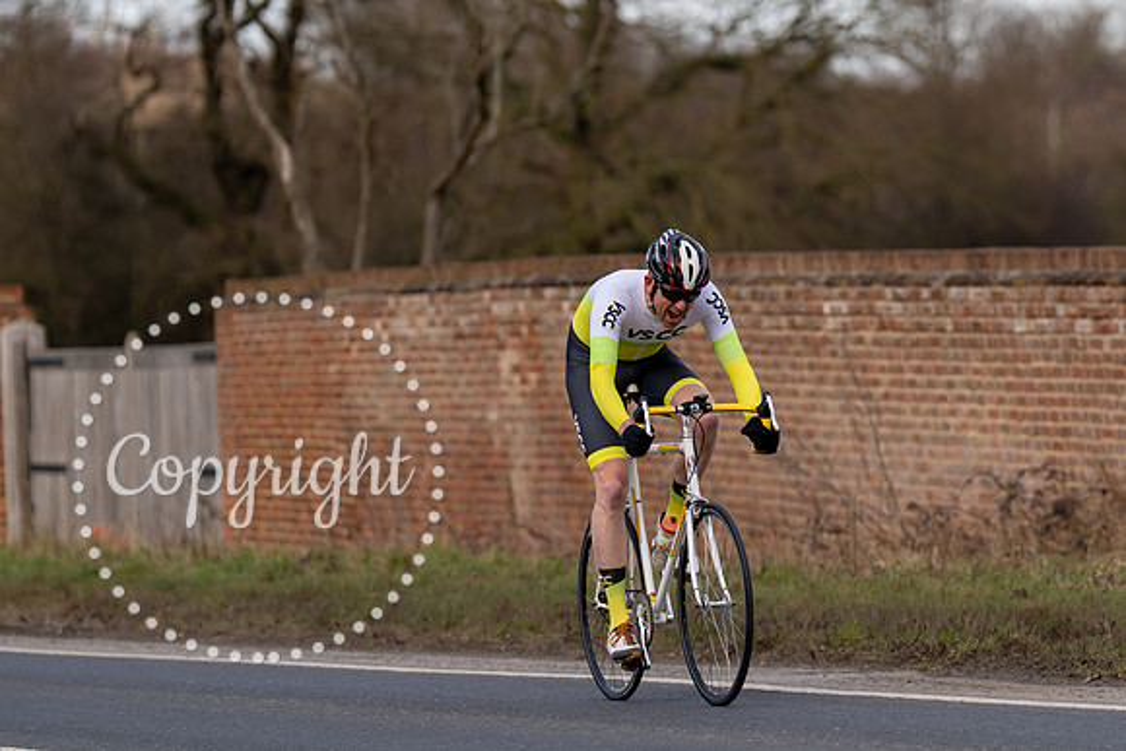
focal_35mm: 280
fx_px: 8771
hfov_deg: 7.3
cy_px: 257
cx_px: 678
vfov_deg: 4.9
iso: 160
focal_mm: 194
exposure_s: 1/800
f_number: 3.5
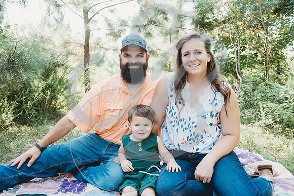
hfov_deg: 55.8
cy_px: 98
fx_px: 278
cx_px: 147
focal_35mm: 34
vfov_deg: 38.9
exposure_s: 1/125
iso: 200
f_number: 5
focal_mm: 34
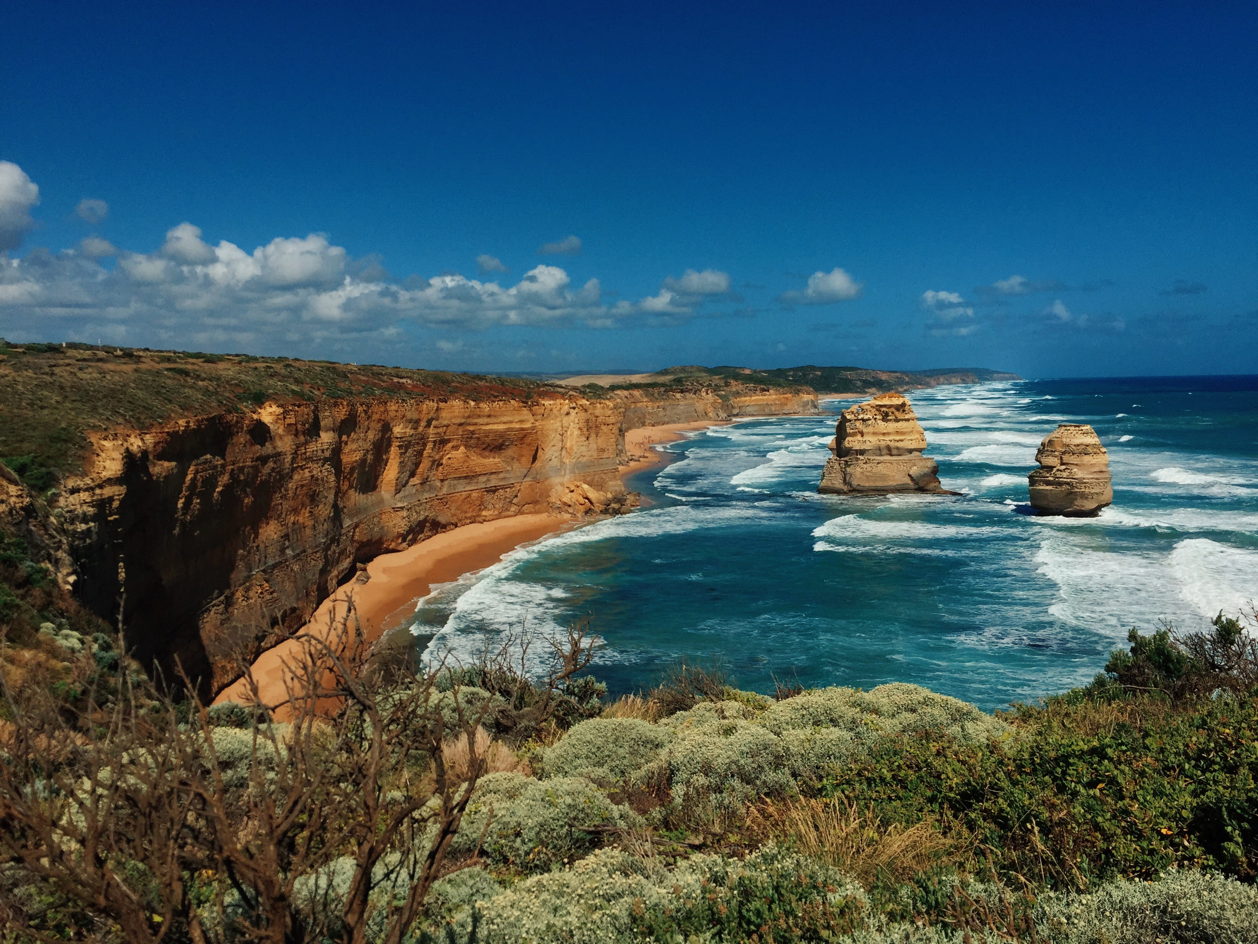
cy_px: 472
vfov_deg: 48.2
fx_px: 1054
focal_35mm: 29
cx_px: 629
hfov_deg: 61.7
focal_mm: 4.15
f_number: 2.2
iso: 32
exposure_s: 1/7937
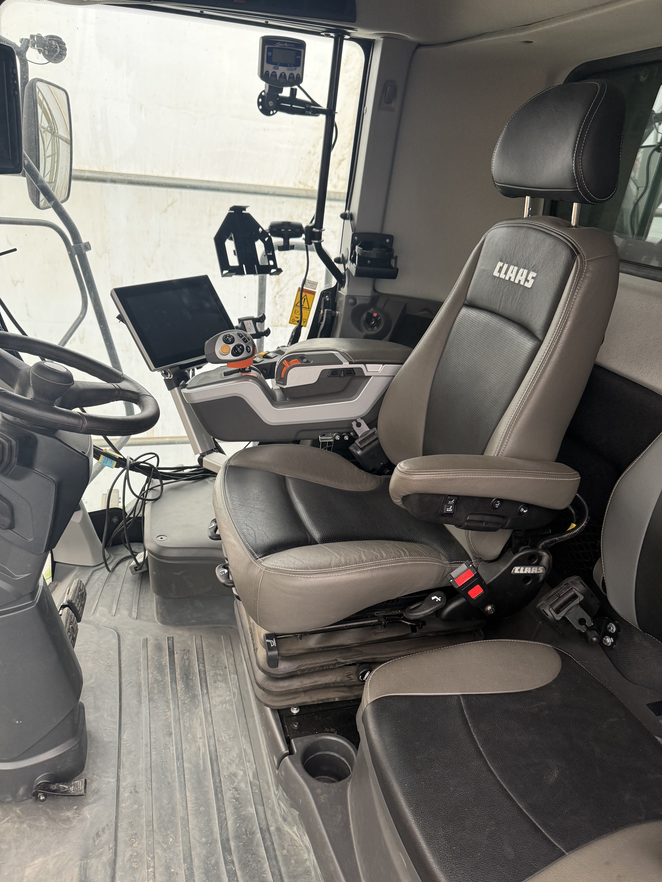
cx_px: 331
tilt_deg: -24.1
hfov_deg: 56.8
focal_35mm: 24
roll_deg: -5.3
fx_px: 612
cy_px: 441
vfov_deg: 71.6
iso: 200
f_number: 1.78
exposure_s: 1/99
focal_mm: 6.76
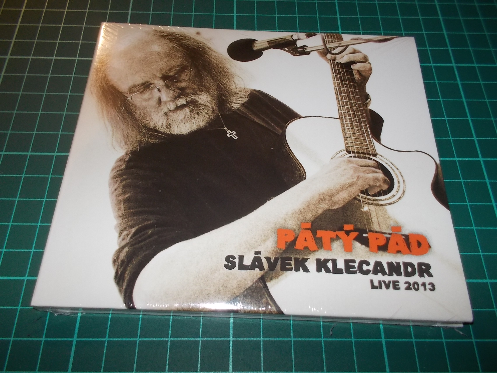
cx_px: 248
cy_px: 186
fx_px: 416
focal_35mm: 29
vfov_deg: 48.2
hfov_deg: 61.7
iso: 200
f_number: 3.3
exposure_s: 1/30
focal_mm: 4.1
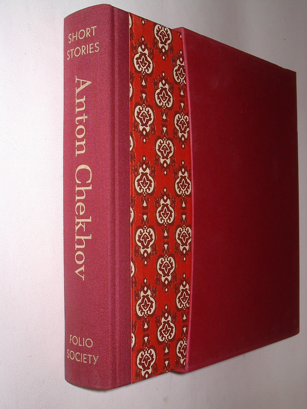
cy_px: 204
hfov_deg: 28.0
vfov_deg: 36.8
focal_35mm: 52
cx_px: 154
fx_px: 615
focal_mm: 7.8
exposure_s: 1/60
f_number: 5.5
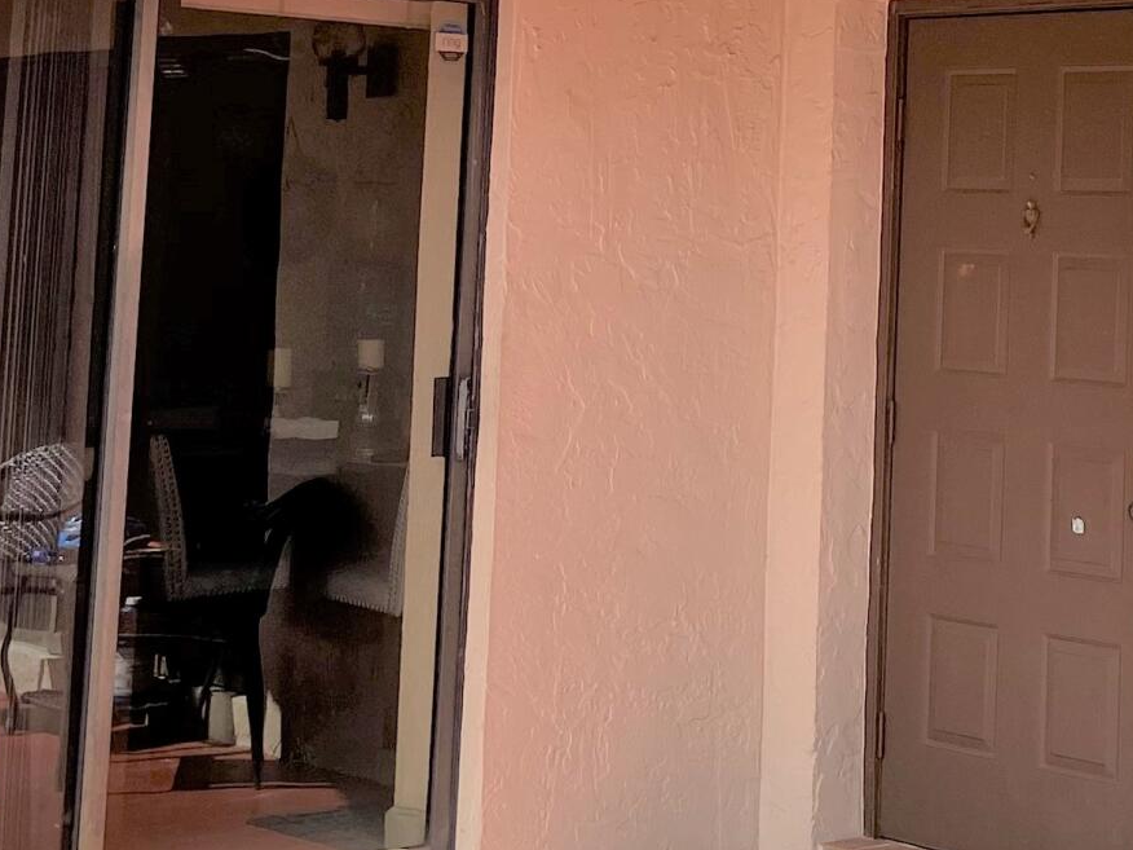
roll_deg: -2.6
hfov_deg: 21.8
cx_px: 828
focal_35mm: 89
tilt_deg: +7.4
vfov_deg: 16.2
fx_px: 2913
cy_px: -43
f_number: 1.8
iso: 32
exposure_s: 1/1754
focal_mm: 4.25
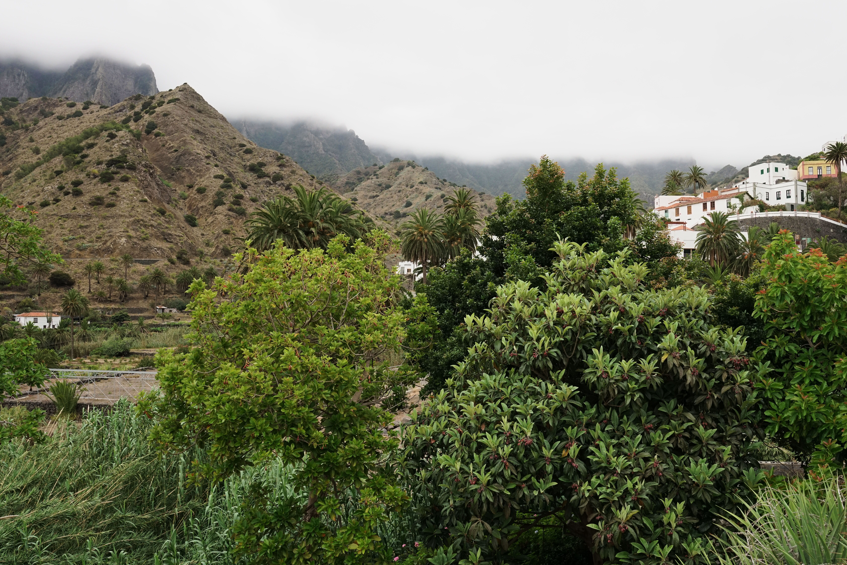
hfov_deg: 65.2
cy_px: 290
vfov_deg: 46.4
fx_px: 659
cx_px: 477
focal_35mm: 28
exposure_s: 1/250
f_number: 7.1
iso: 800
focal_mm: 24
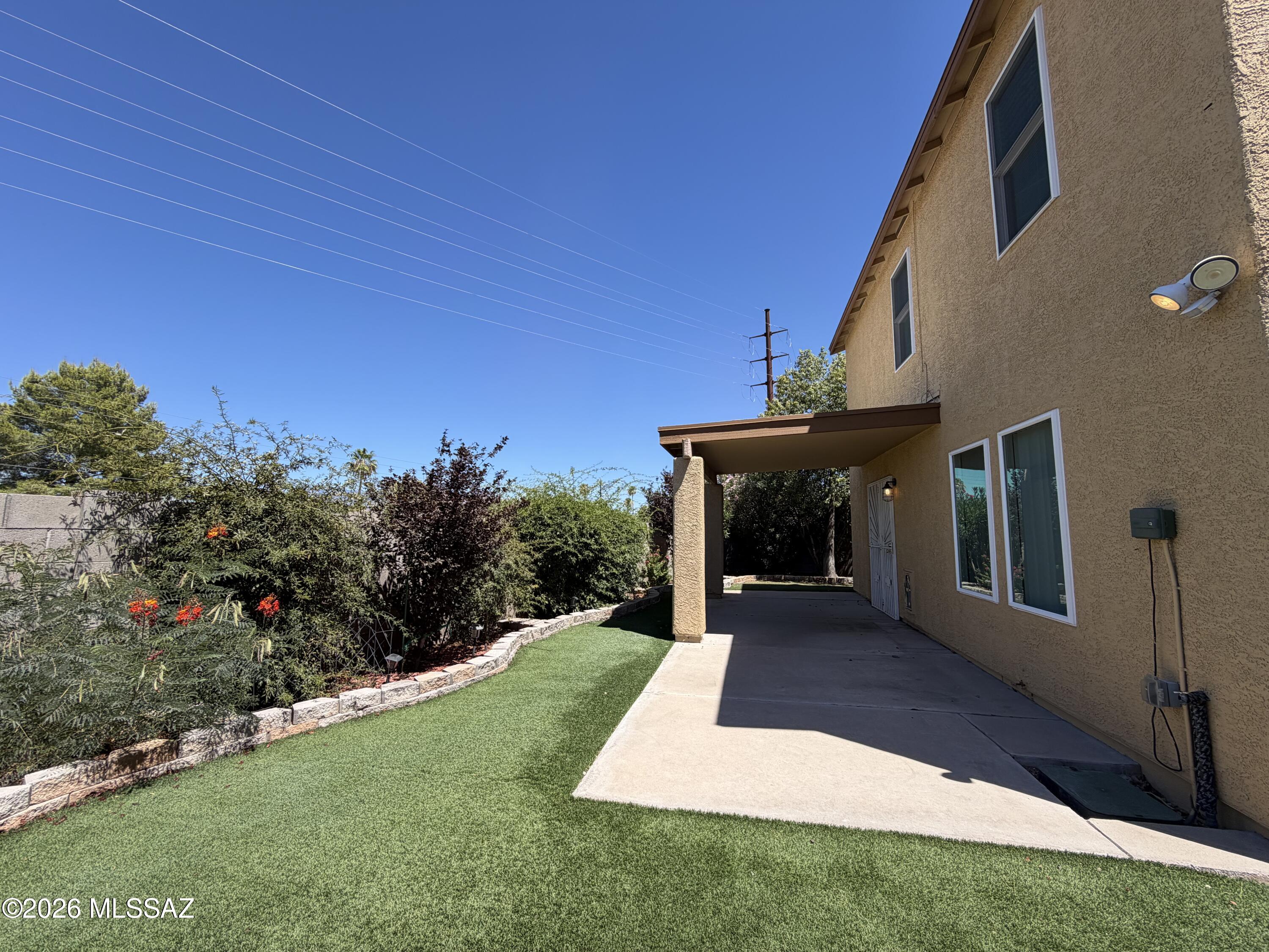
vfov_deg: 85.7
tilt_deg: +6.2
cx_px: 634
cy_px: 476
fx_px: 513
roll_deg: -0.3
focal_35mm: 14
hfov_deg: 102.1
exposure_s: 1/770
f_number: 2.2
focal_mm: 2.22
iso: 25
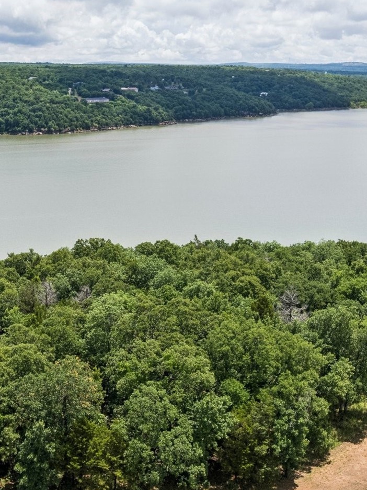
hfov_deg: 30.5
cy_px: 344
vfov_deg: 40.5
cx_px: 55
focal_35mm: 46
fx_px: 650
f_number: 2.8
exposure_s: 1/2000
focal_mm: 8.4
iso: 120
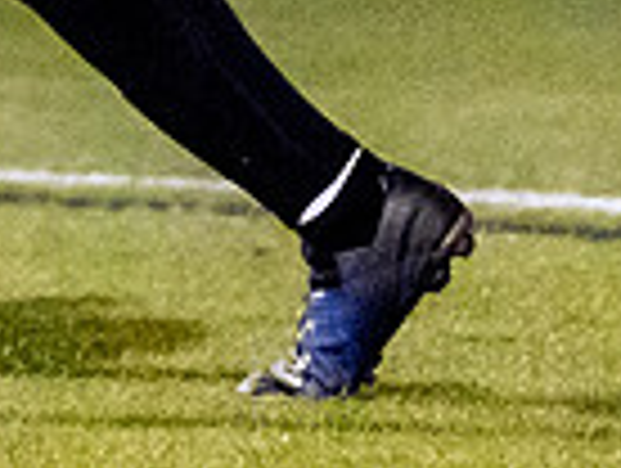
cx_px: -144
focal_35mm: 1612
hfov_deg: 1.2
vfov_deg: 0.9
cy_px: -518
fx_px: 28969
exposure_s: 1/1250
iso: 6400
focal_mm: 200
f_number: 2.8
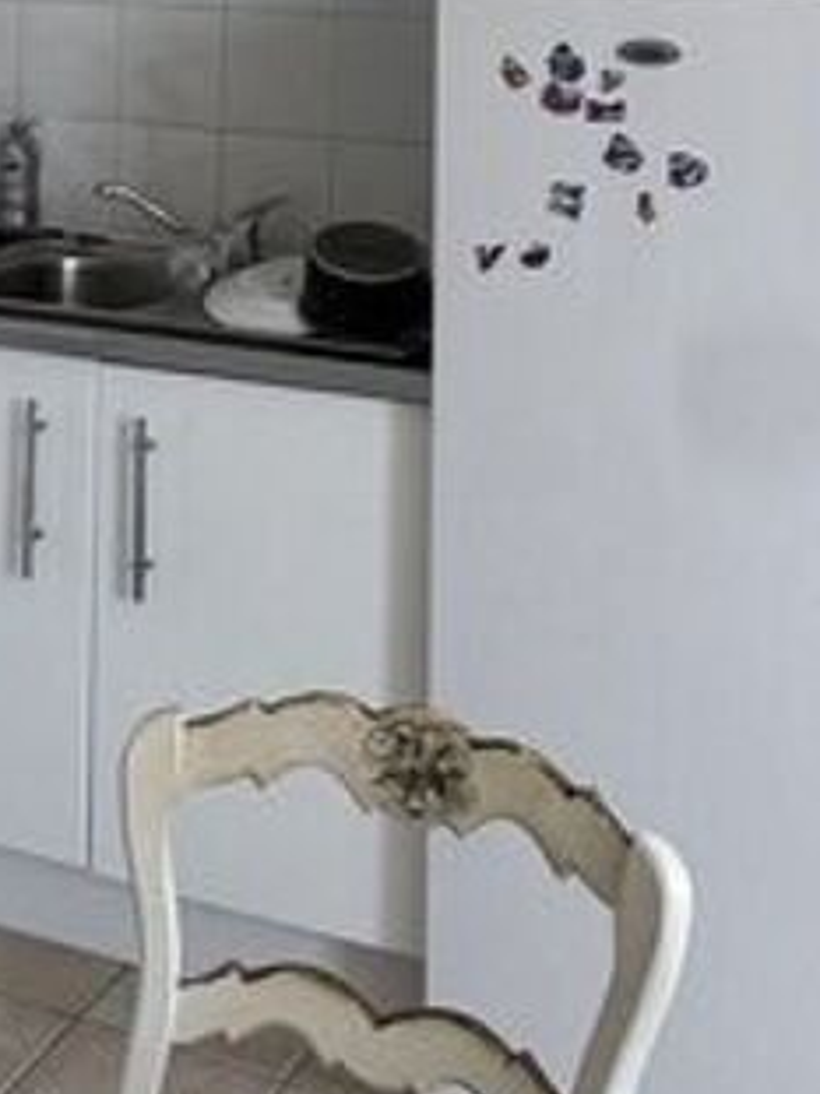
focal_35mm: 60
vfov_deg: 29.0
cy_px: -118
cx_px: 275
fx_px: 1896
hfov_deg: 24.3
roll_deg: -1.7
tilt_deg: +2.0
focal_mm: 2.22
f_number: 2.2
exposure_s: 1/100
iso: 64
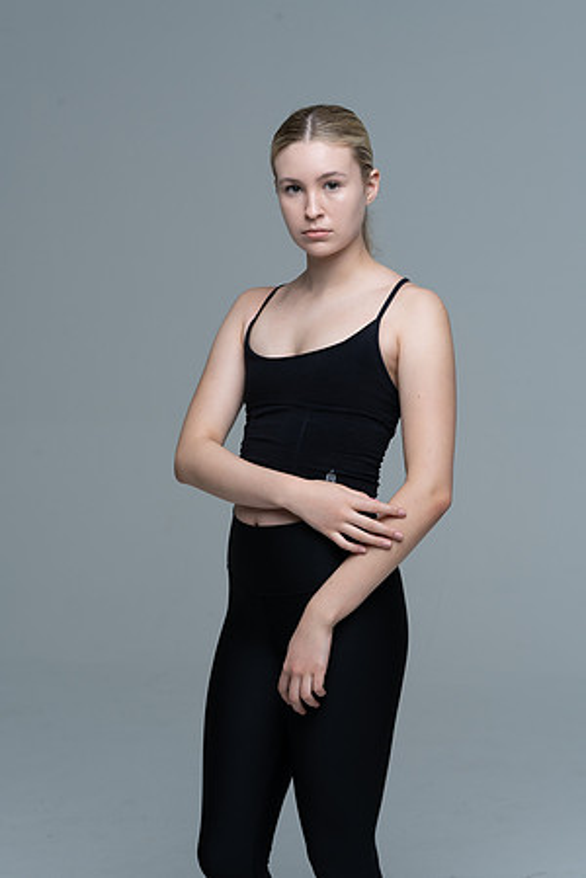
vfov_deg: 26.3
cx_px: 293
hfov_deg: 17.7
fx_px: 1880
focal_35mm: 77
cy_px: 439
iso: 320
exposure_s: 1/160
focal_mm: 77
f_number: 9
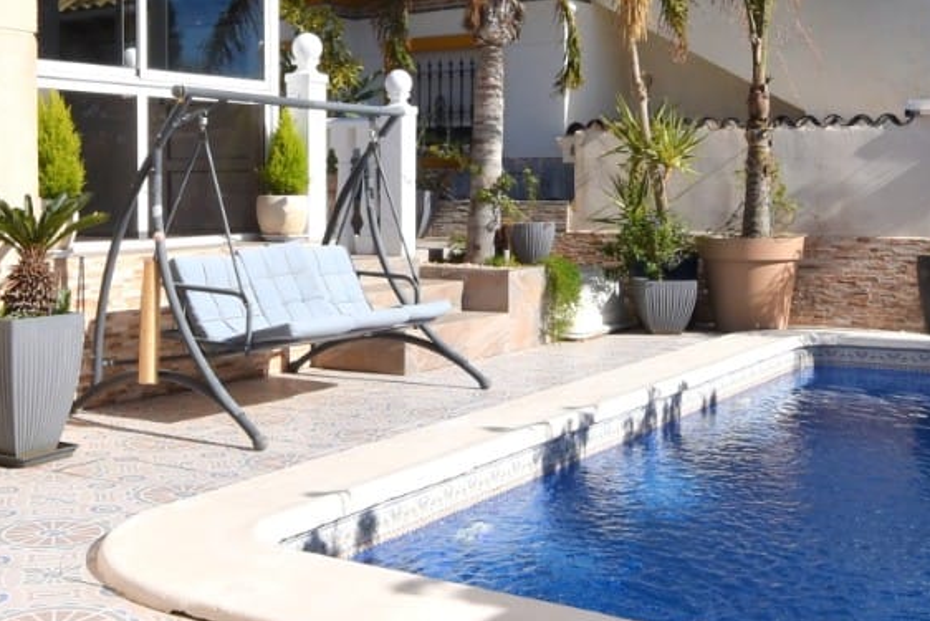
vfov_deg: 28.0
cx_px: 263
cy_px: 224
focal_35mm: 48
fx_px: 1240
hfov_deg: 40.2
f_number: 14
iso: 100
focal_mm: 10
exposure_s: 1/200
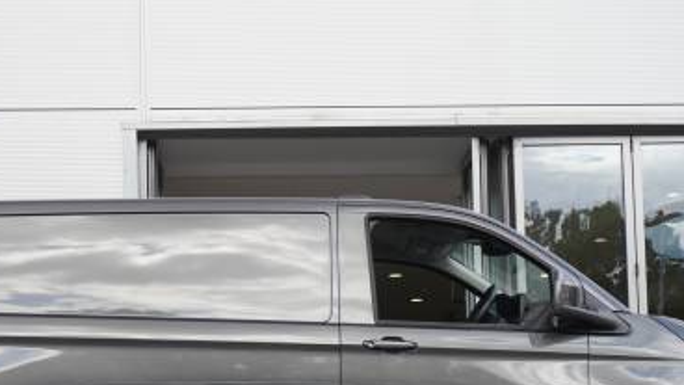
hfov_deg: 25.8
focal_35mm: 82
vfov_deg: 14.6
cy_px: 357
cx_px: 271
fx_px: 1487
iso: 100
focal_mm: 30
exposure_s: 1/90
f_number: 5.6
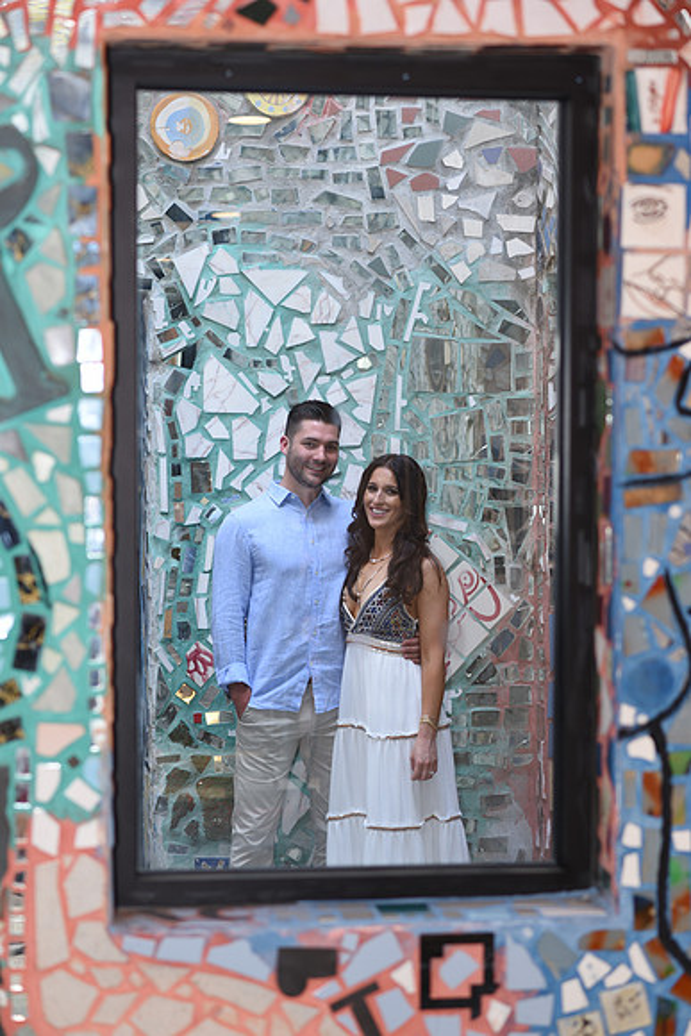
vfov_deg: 23.9
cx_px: 346
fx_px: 2446
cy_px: 518
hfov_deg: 16.1
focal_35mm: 85
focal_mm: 85
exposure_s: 1/160
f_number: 3.2
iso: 320
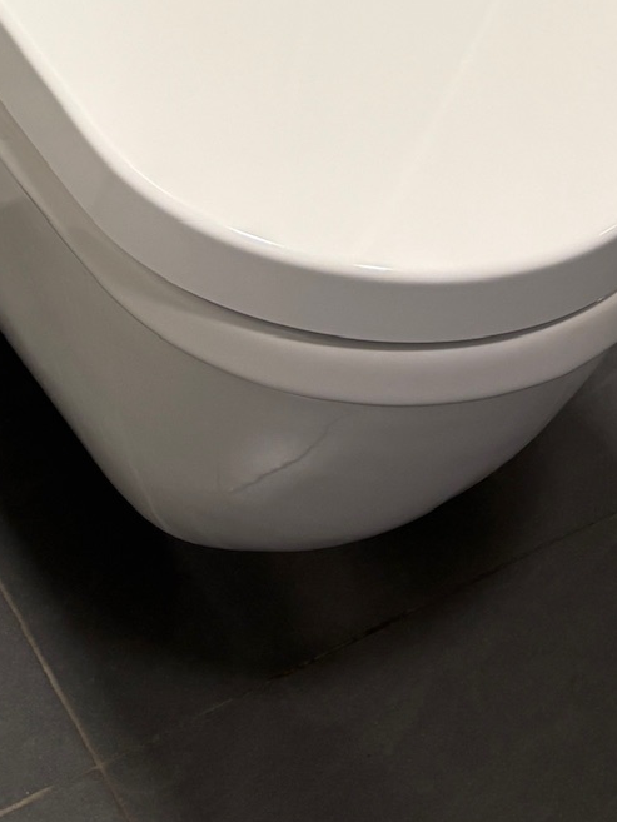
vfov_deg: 20.8
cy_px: -387
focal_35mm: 81
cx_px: 303
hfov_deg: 18.2
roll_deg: -3.9
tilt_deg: -21.2
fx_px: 1924
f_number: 1.6
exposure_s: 1/50
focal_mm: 5.96
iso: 160
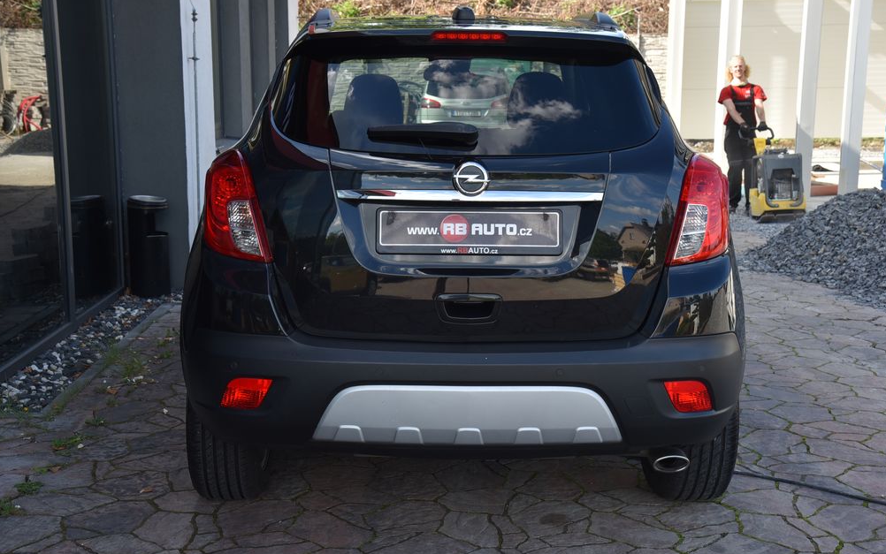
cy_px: 257
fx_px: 1208
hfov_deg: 40.3
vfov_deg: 25.8
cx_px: 439
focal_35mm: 50
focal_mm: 48
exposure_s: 1/250
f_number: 8
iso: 500
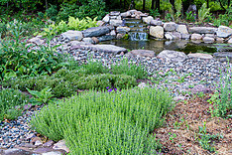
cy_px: 26
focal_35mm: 62
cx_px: 170
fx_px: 400
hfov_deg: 31.9
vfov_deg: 21.6
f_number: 4
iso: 400
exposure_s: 1/125
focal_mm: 24
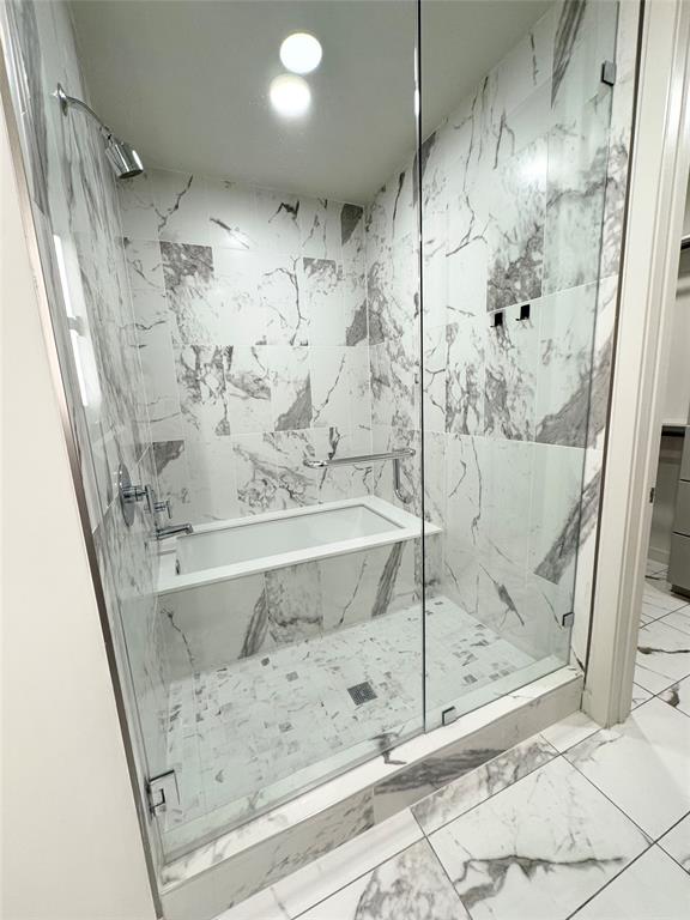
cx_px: 345
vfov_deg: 102.1
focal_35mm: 14
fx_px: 372
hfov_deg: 85.7
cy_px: 460
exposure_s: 1/120
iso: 160
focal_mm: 2.22
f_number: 2.2
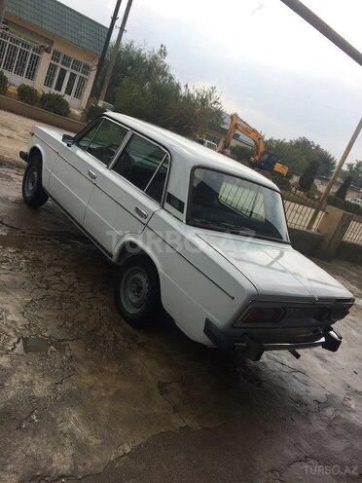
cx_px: 181
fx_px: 404
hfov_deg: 48.2
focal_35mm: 29
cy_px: 242
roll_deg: -21.4
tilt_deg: -16.4
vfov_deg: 61.7
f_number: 2.2
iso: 32
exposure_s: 1/1866
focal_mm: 4.15
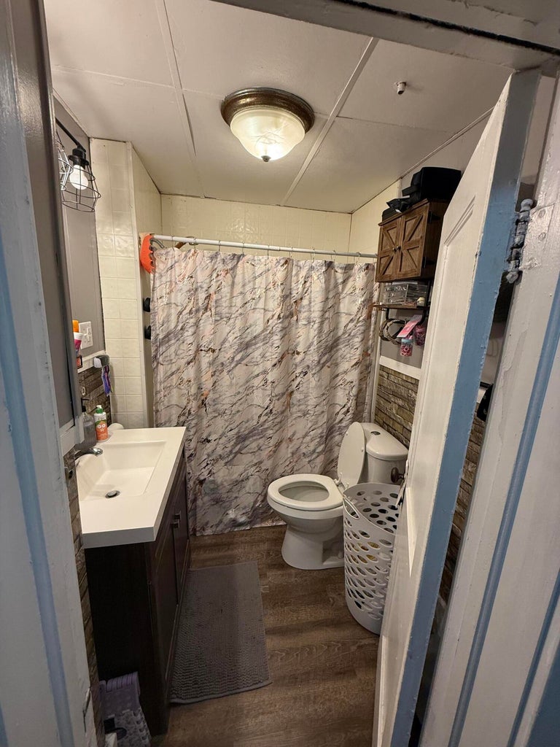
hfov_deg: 85.7
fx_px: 302
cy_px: 374
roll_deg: -2.3
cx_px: 280
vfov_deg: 102.1
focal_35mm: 14
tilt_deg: -11.5
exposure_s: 1/120
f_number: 2.2
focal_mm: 2.22
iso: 160
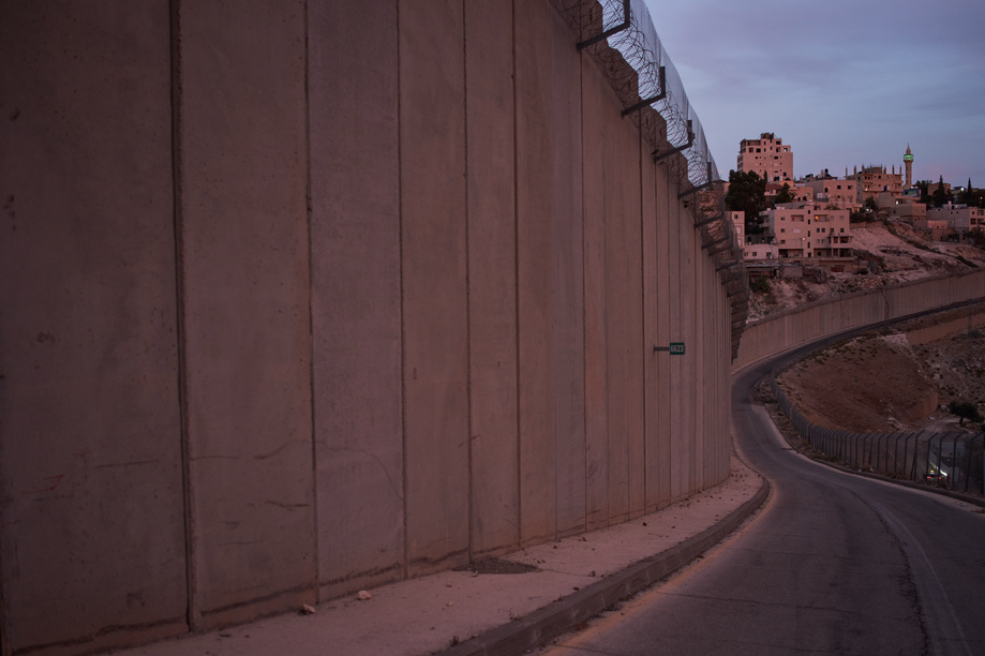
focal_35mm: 39
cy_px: 363
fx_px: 1067
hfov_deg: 49.6
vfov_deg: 34.2
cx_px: 516
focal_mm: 35
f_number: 2
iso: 500
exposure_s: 1/320
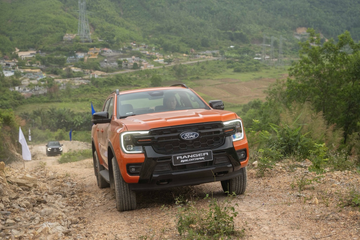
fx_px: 480
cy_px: 120
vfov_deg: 28.1
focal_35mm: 48
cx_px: 180
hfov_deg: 41.1
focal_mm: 48
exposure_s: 1/400
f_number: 3.2
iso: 500
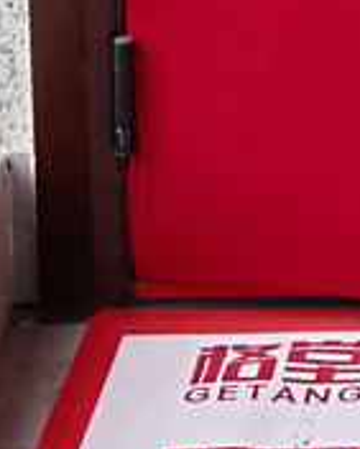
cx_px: 666
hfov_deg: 9.5
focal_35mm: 154
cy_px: -773
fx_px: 2049
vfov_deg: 10.1
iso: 798
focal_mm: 3.96
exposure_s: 1/100
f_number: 1.8
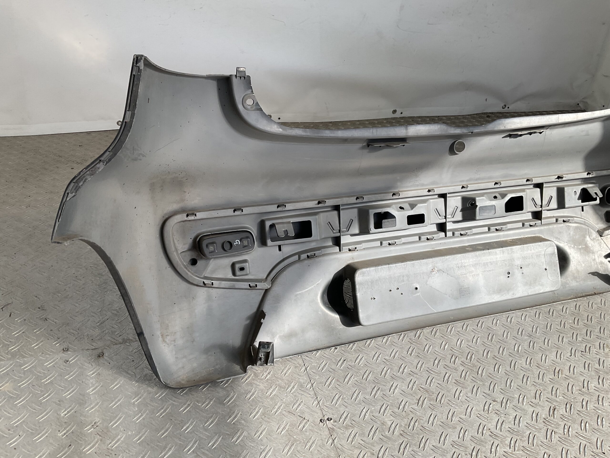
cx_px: 305
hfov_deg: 61.7
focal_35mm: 29
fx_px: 511
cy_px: 229
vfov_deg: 48.2
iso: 16
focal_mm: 3
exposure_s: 1/442
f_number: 1.8
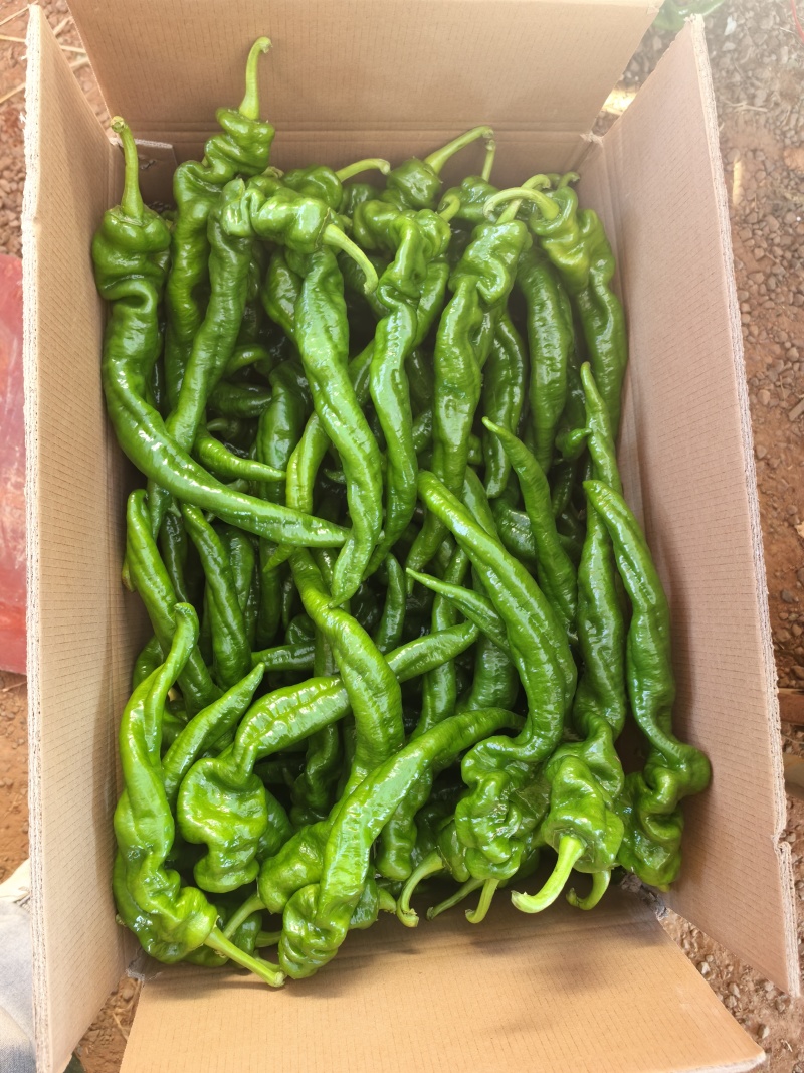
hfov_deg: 51.3
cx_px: 402
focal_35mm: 27
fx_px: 836
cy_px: 536
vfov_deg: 65.3
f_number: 2
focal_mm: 5.75
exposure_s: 1/50
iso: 160
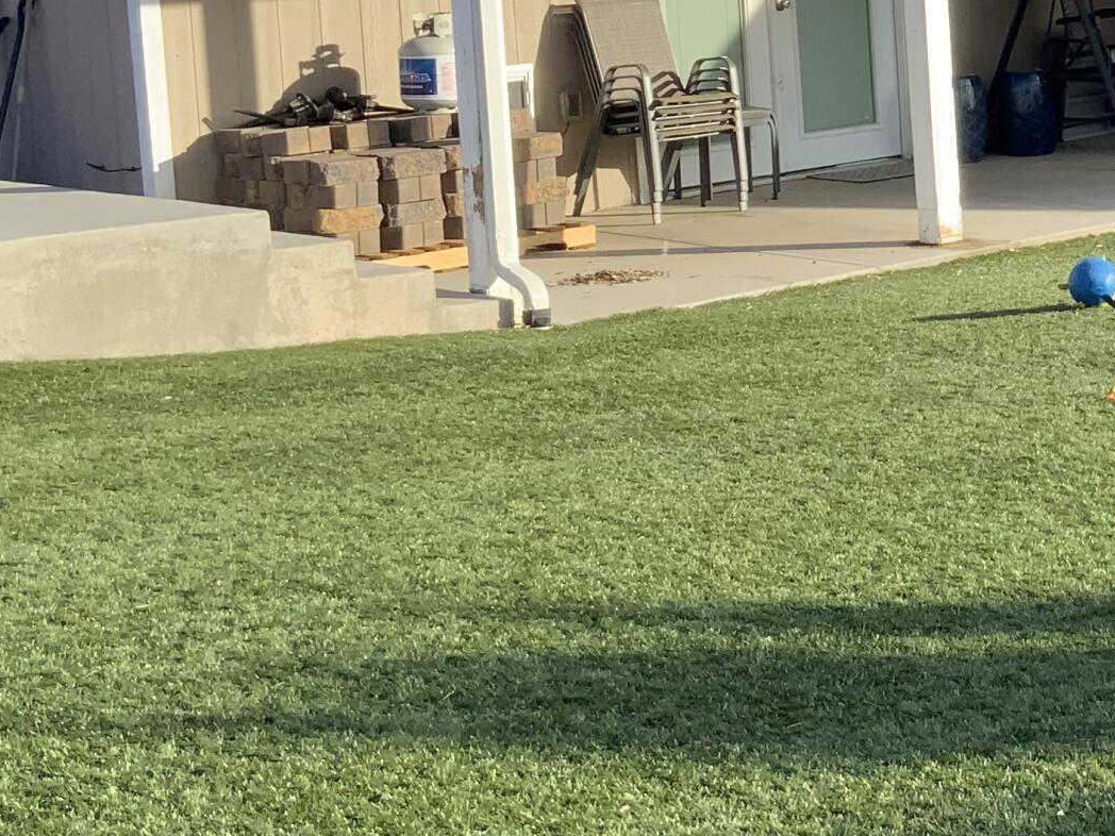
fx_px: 2673
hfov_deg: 22.1
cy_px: 57
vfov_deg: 17.5
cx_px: 1268
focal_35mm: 83
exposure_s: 1/792
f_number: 1.8
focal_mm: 3
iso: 16
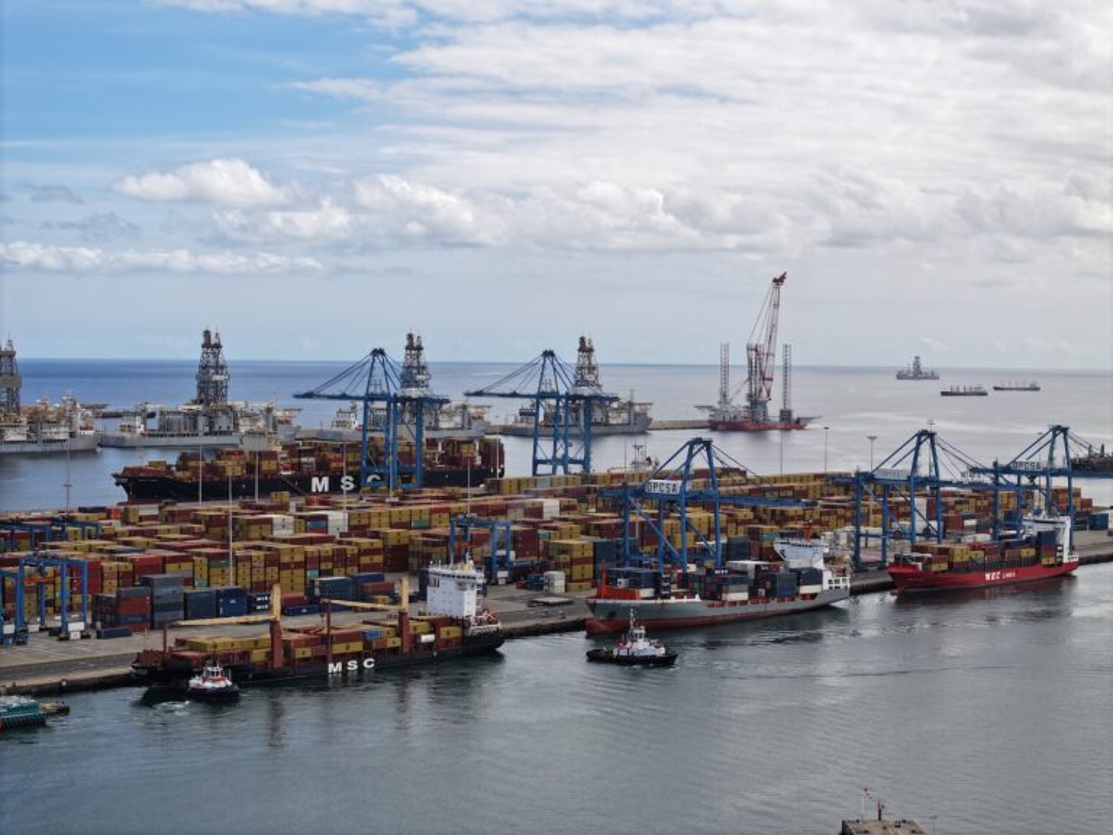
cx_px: 556
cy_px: 418
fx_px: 2251
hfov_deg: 27.8
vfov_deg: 21.0
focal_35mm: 70
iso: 100
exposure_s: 1/60
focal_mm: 19.35
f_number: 2.8
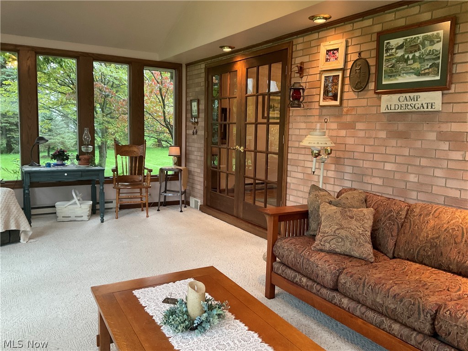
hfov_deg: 61.7
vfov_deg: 48.2
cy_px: 176
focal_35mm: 29
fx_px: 392
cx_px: 234
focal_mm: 3
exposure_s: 1/60
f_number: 1.8
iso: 160
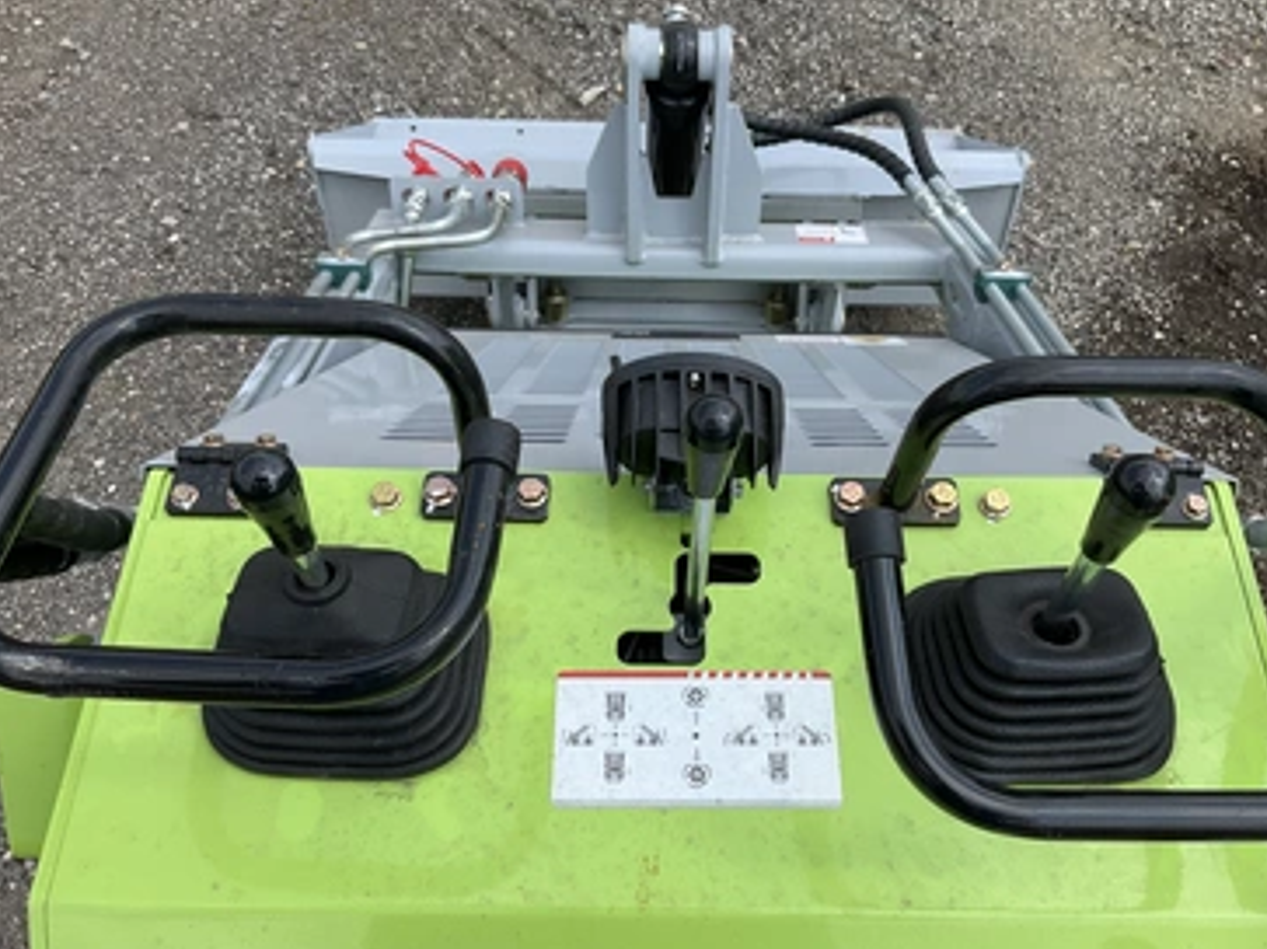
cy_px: 516
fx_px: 1171
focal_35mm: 32
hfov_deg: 56.8
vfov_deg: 44.1
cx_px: 660
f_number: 1.8
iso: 25
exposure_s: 1/1377
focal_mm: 3
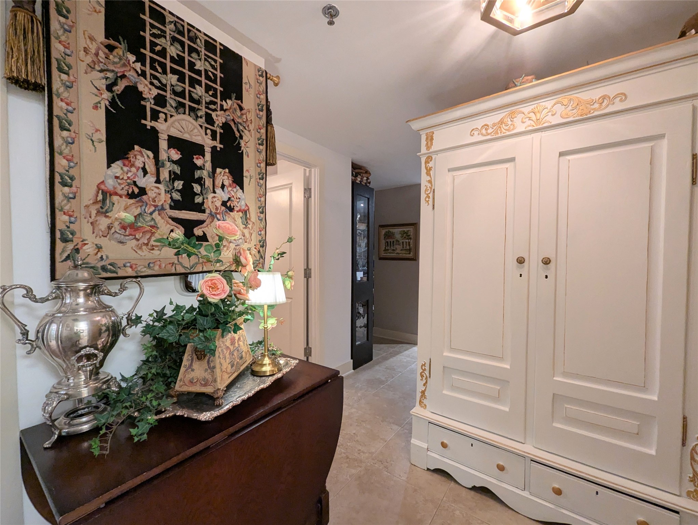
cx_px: 349
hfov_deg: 106.1
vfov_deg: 90.1
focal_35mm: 13
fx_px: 262
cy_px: 262
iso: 287
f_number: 2.2
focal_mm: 1.95
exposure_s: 1/40
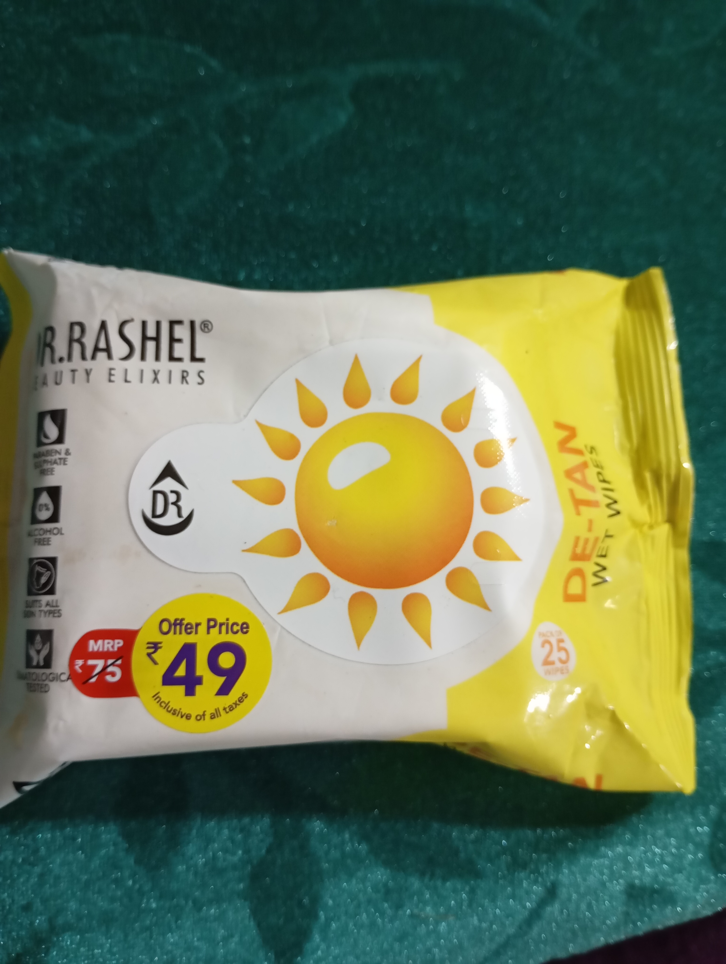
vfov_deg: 63.4
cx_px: 363
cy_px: 482
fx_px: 781
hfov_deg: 49.9
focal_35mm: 28
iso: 2613
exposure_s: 1/20
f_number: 1.8
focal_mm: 4.27
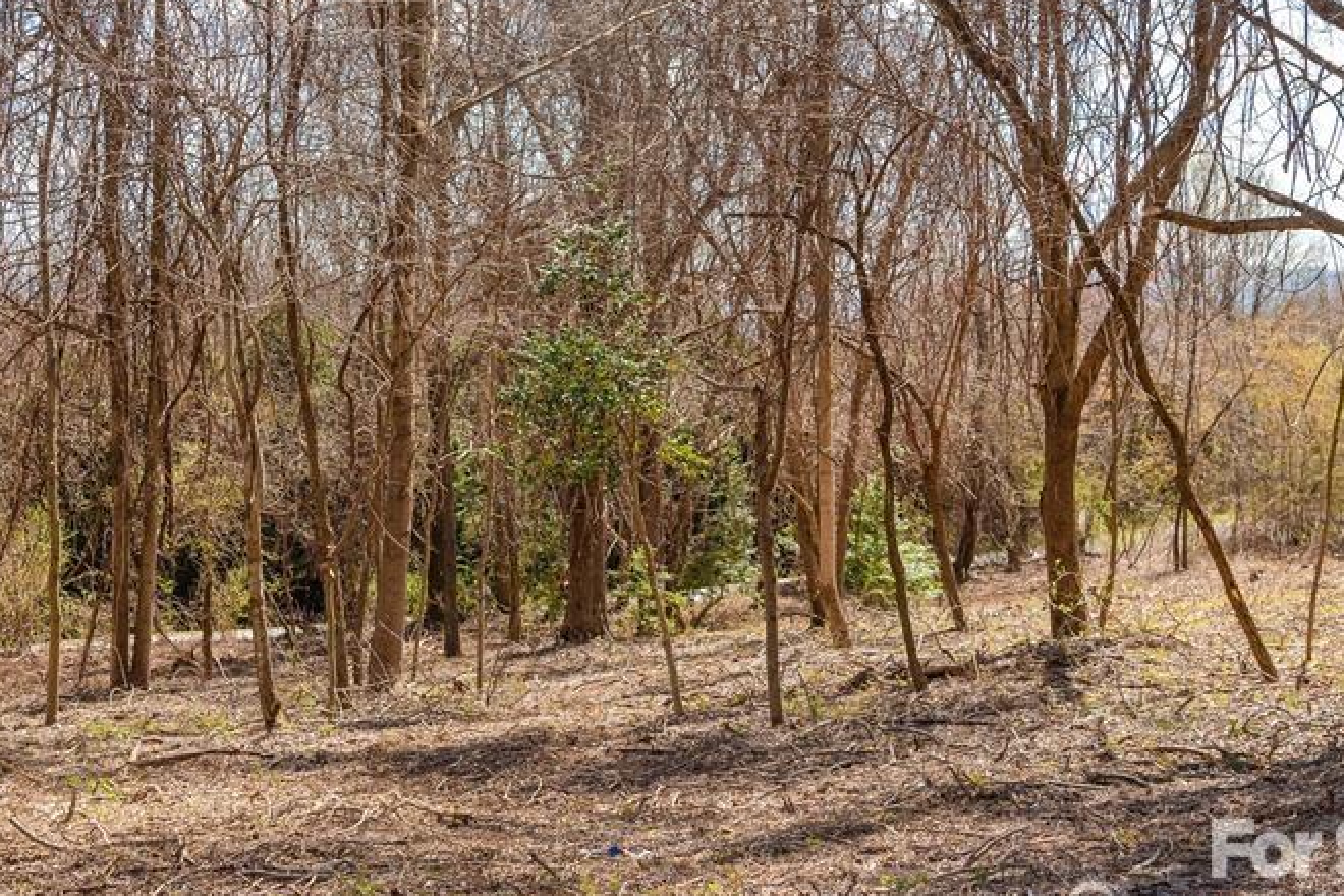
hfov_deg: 33.8
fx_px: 2202
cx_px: 505
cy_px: 315
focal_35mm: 59
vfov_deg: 22.9
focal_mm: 38
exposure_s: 1/1600
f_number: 7.1
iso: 320
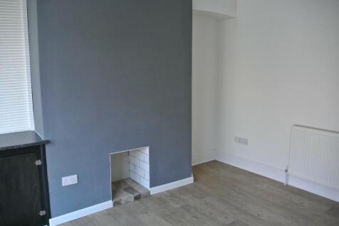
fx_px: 273
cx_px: 170
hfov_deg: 63.7
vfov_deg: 44.9
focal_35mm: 29
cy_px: 113
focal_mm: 11
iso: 800
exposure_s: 1/60
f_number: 3.5
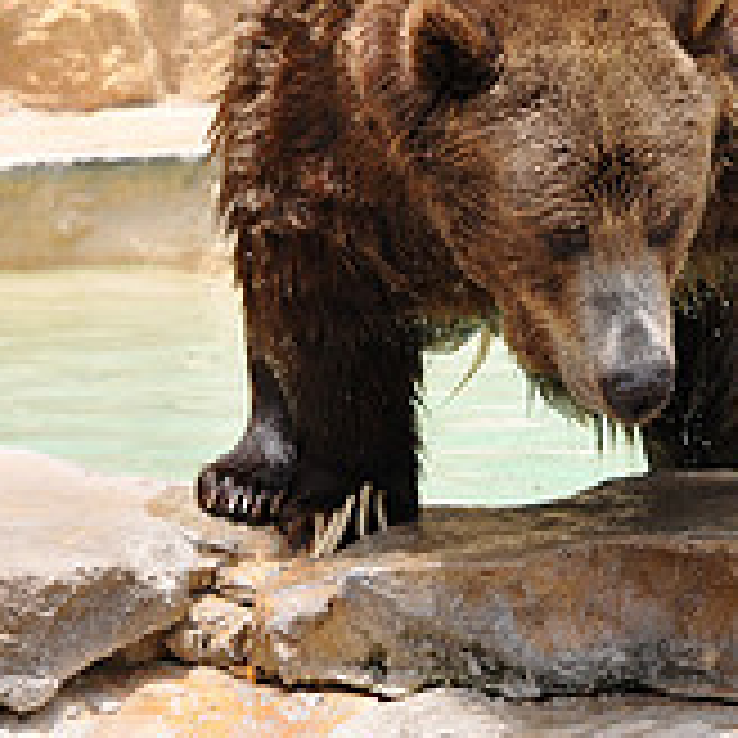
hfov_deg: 5.6
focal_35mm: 315
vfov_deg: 5.6
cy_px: 133
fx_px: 7598
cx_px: 526
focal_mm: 70
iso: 200
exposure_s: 1/640
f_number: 6.3
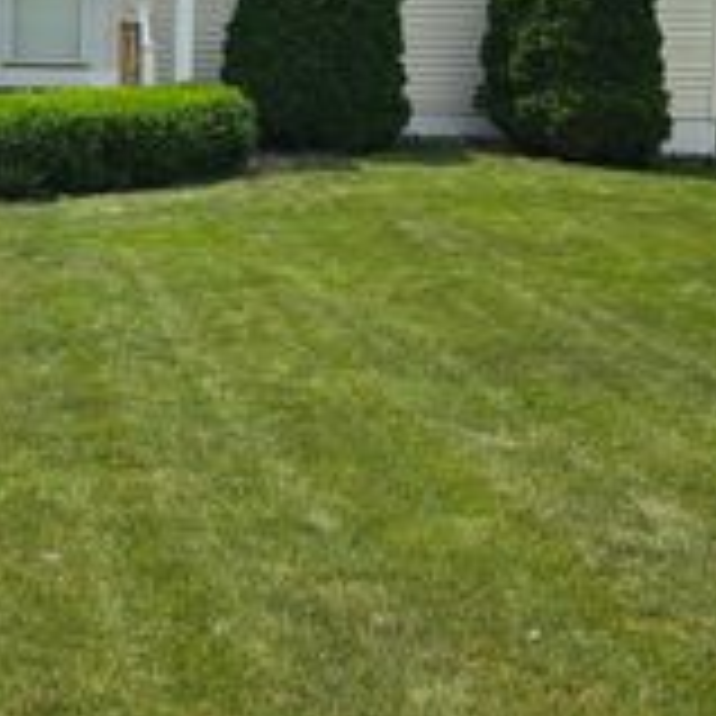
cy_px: 20
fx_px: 1498
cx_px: -180
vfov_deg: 25.7
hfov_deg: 24.0
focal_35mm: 64
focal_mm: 6.3
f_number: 1.7
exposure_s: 1/1090
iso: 10
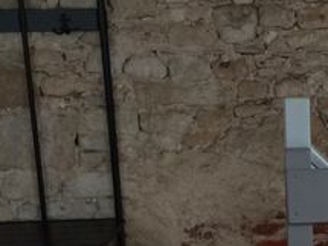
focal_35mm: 93
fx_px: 881
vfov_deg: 15.8
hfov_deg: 20.0
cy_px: 185
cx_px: 378
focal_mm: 4.6
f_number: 1.8
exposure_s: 1/33
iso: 320
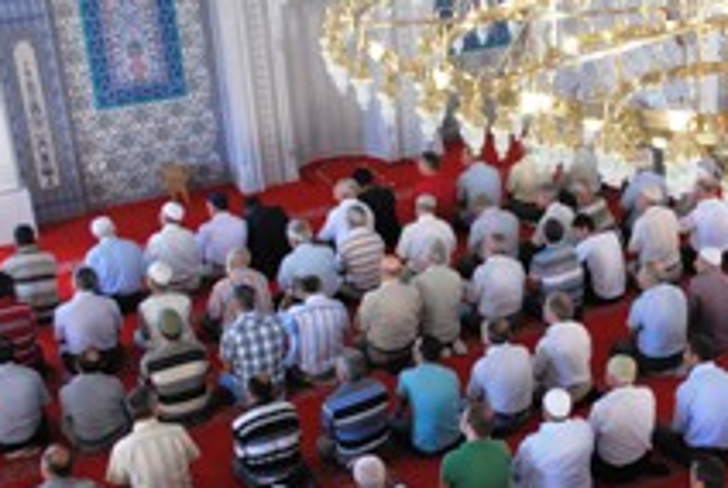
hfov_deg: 33.6
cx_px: 615
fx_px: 1154
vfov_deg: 23.8
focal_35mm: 57
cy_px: 323
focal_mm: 18
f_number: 3.5
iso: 450
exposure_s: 1/30
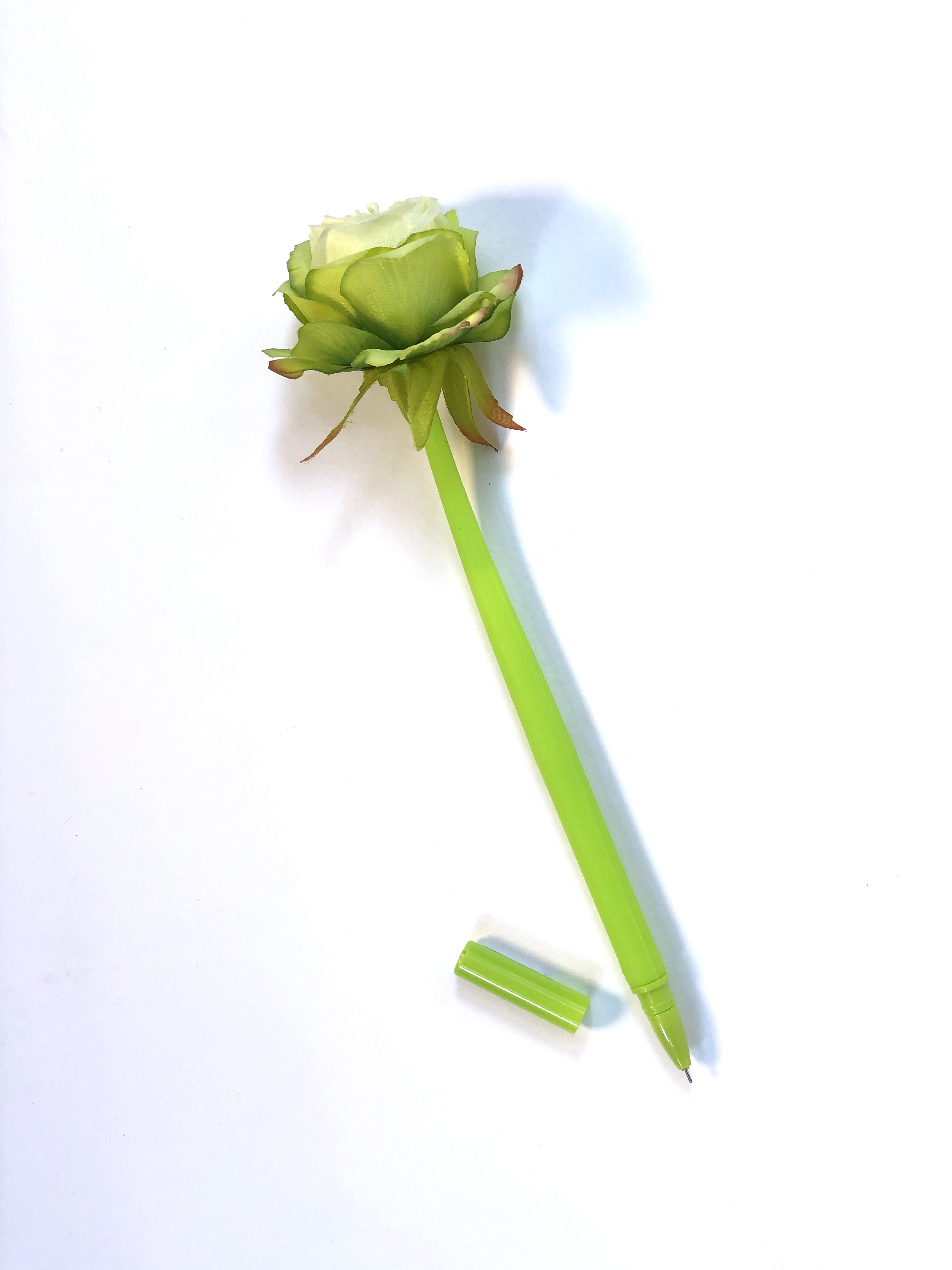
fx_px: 1907
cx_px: 476
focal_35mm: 52
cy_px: 635
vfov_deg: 36.8
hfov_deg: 28.0
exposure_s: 1/202
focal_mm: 6
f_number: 2.4
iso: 16
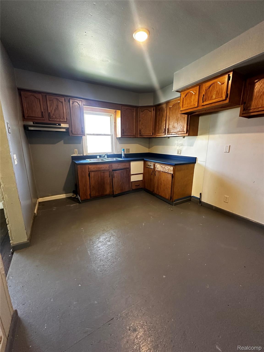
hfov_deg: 85.7
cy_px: 176
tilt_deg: -12.9
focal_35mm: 14
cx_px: 132
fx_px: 142
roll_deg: -1.1
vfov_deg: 102.1
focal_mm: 2.22
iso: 320
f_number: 2.2
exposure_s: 1/60
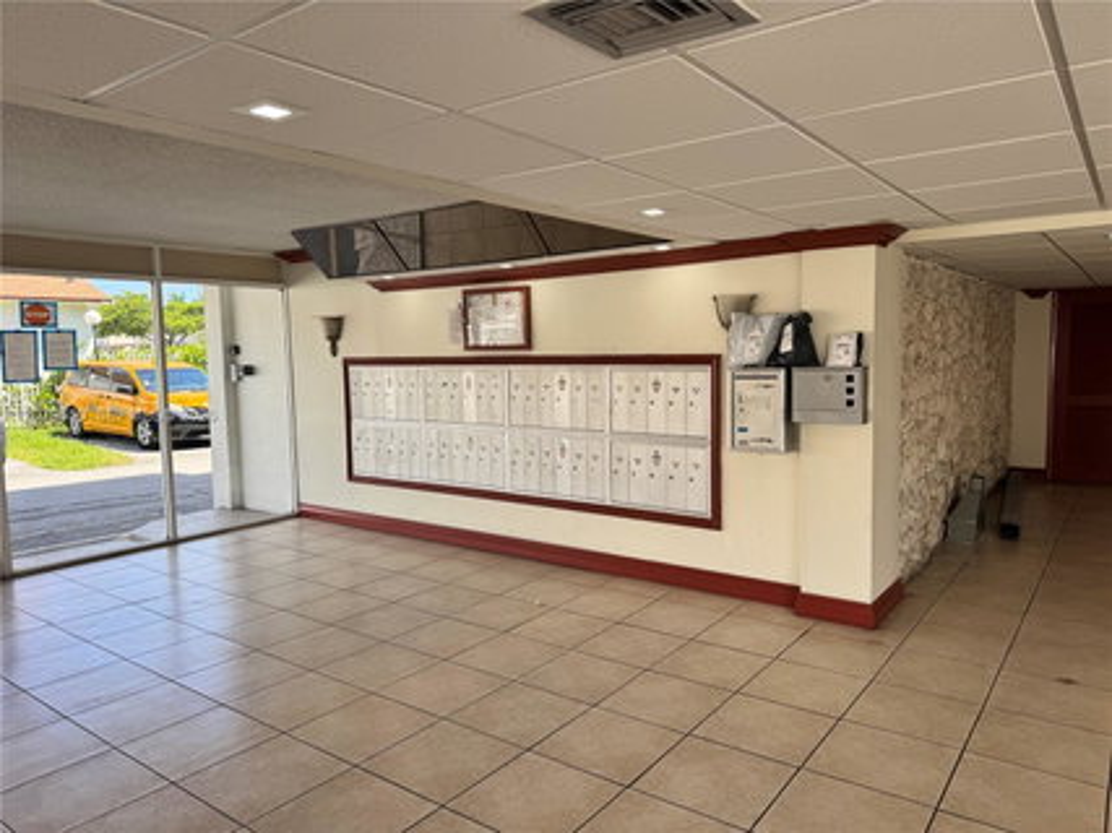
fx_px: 771
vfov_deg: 56.8
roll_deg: +0.3
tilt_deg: -6.9
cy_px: 416
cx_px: 556
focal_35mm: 24
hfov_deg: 71.6
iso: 80
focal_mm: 6.76
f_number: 1.78
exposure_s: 1/572
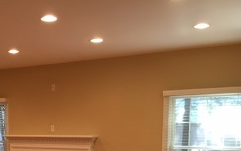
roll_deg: -1.0
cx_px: 30
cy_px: 162
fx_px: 368
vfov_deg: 22.0
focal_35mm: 56
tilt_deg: -5.8
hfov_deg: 34.5
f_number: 2.2
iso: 64
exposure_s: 1/30
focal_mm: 4.15
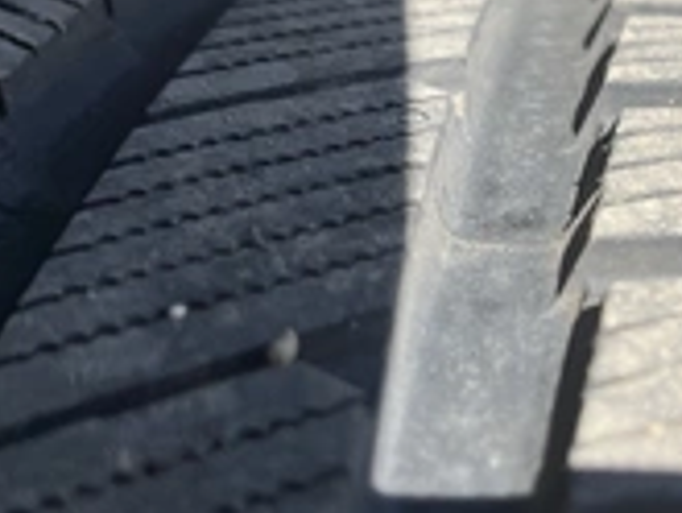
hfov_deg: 30.0
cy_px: 281
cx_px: 546
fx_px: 1242
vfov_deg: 23.3
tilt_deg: -63.9
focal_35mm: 63
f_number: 1.6
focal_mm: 5.1
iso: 50
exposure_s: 1/1862
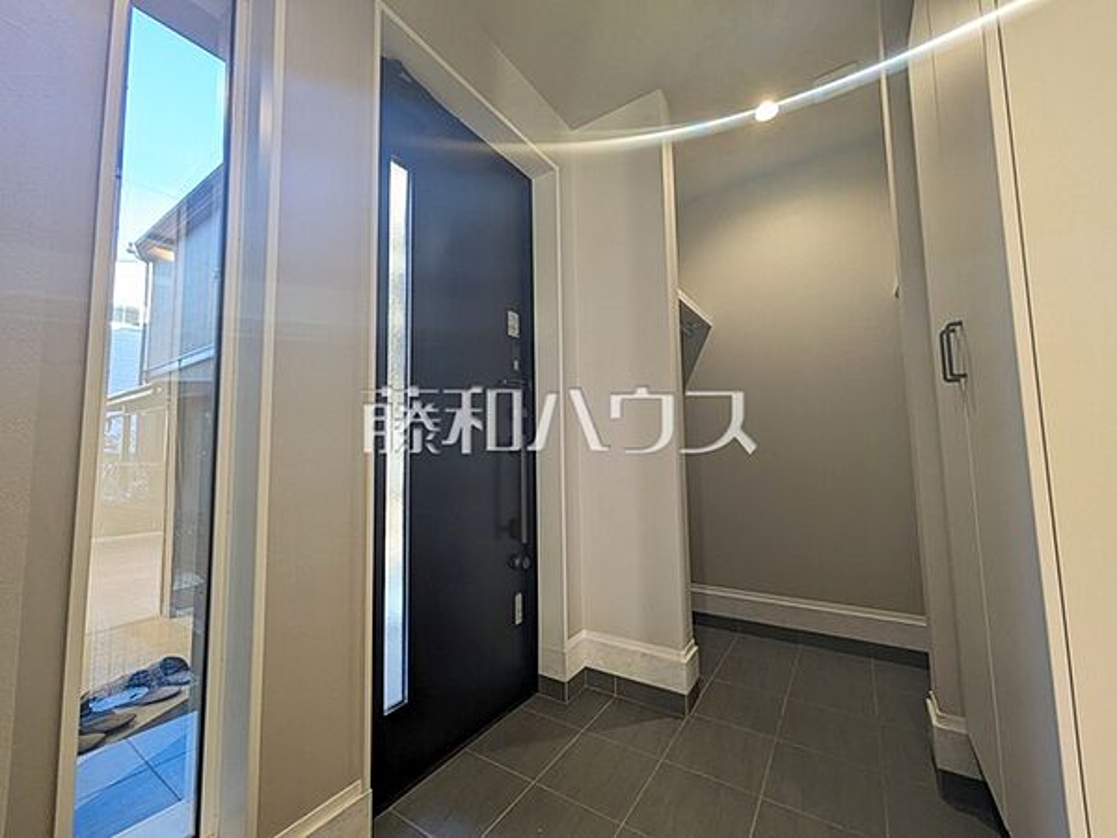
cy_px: 419
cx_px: 558
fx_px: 452
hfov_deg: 102.1
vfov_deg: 85.7
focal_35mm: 14
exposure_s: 1/50
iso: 127
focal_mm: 1.83
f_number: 2.2
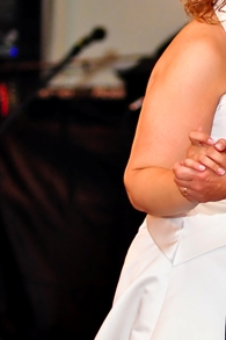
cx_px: 279
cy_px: 113
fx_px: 2991
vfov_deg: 6.5
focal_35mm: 317
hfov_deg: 4.3
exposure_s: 1/160
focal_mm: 85
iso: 1250
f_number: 2
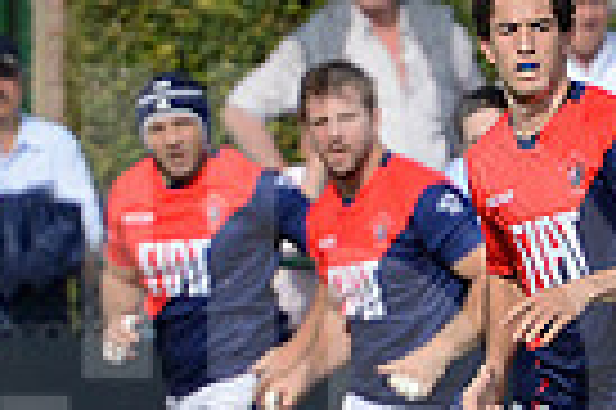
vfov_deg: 1.7
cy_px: 403
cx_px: 1097
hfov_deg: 2.5
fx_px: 14100
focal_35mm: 825
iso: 250
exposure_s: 1/2000
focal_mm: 195
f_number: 2.8
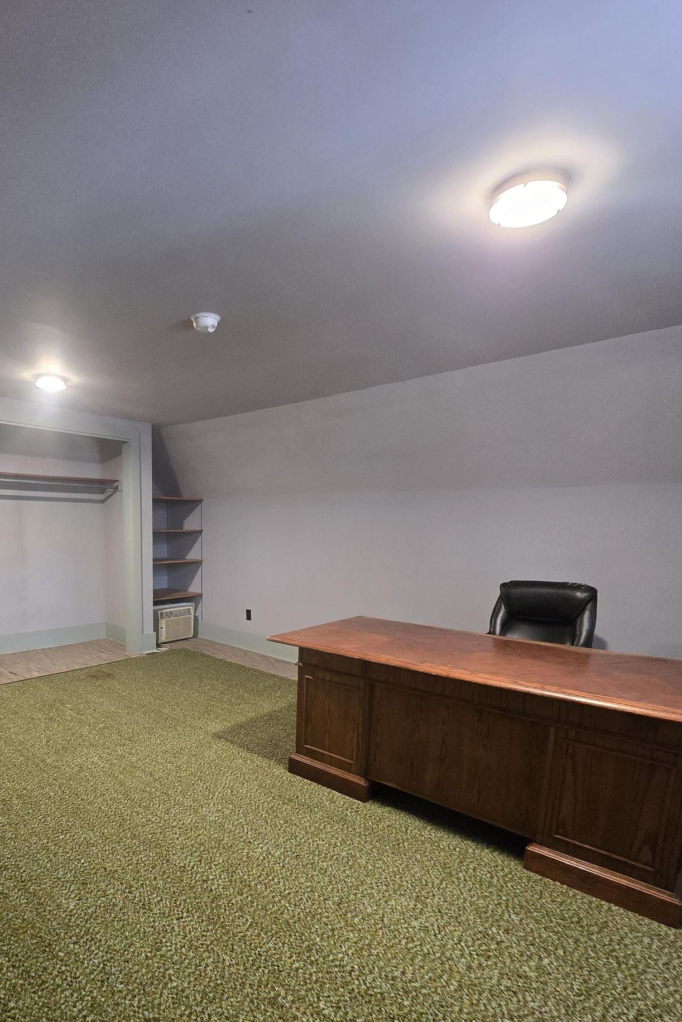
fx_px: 483
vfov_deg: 91.9
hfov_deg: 68.7
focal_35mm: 17
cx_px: 233
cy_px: 619
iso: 800
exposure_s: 1/60
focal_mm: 2.2
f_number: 2.2
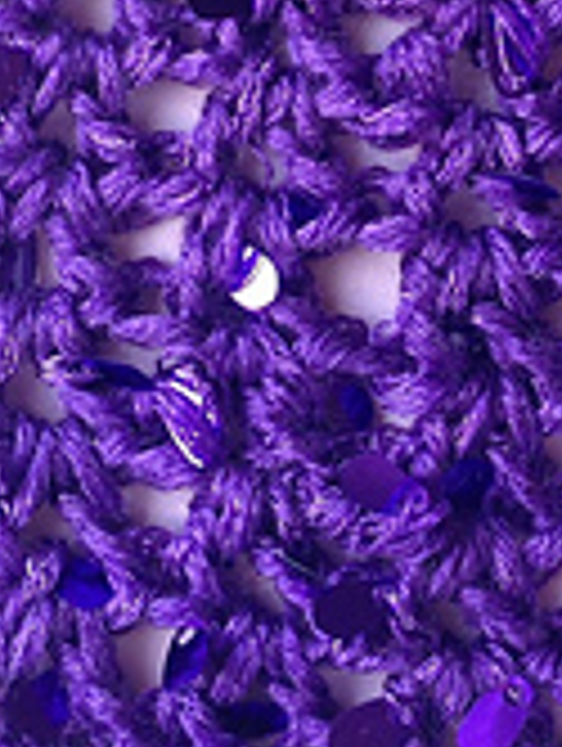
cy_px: 104
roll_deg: -4.9
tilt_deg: -23.4
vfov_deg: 15.4
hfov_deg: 11.6
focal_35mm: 127
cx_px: 553
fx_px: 2742
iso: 50
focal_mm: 4.12
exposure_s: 1/30
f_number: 2.4
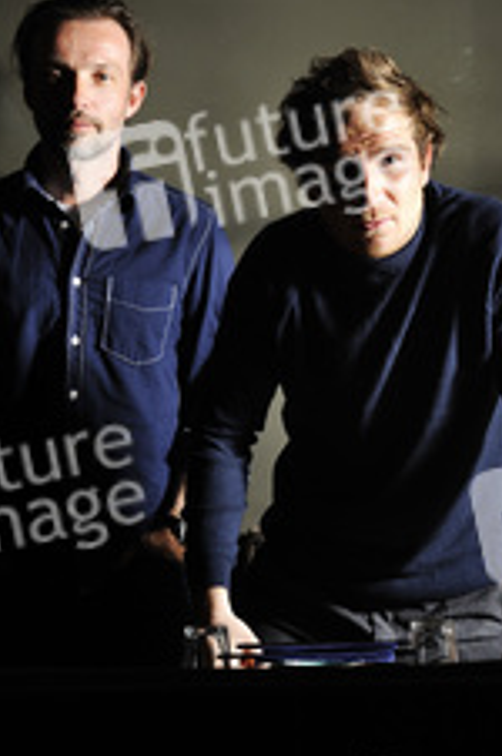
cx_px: 338
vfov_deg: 16.5
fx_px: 2601
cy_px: 338
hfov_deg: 11.0
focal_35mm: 124
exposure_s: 1/50
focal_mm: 70
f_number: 8
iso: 400
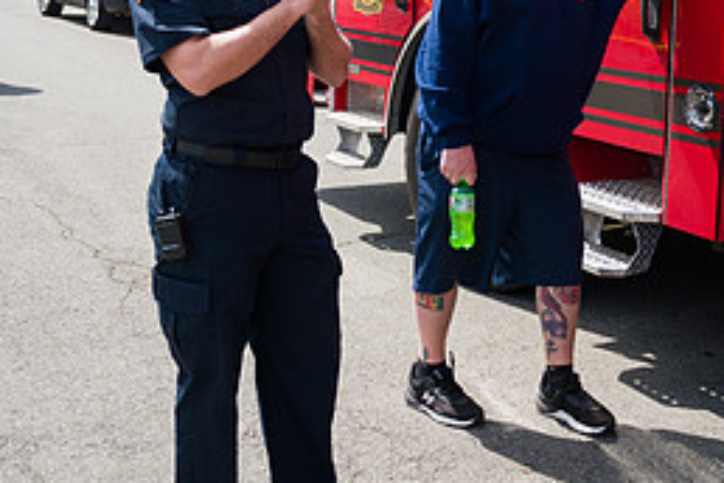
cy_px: 22
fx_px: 1086
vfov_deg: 24.2
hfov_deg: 35.4
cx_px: 603
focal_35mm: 54
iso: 200
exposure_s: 1/2500
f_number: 4
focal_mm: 24
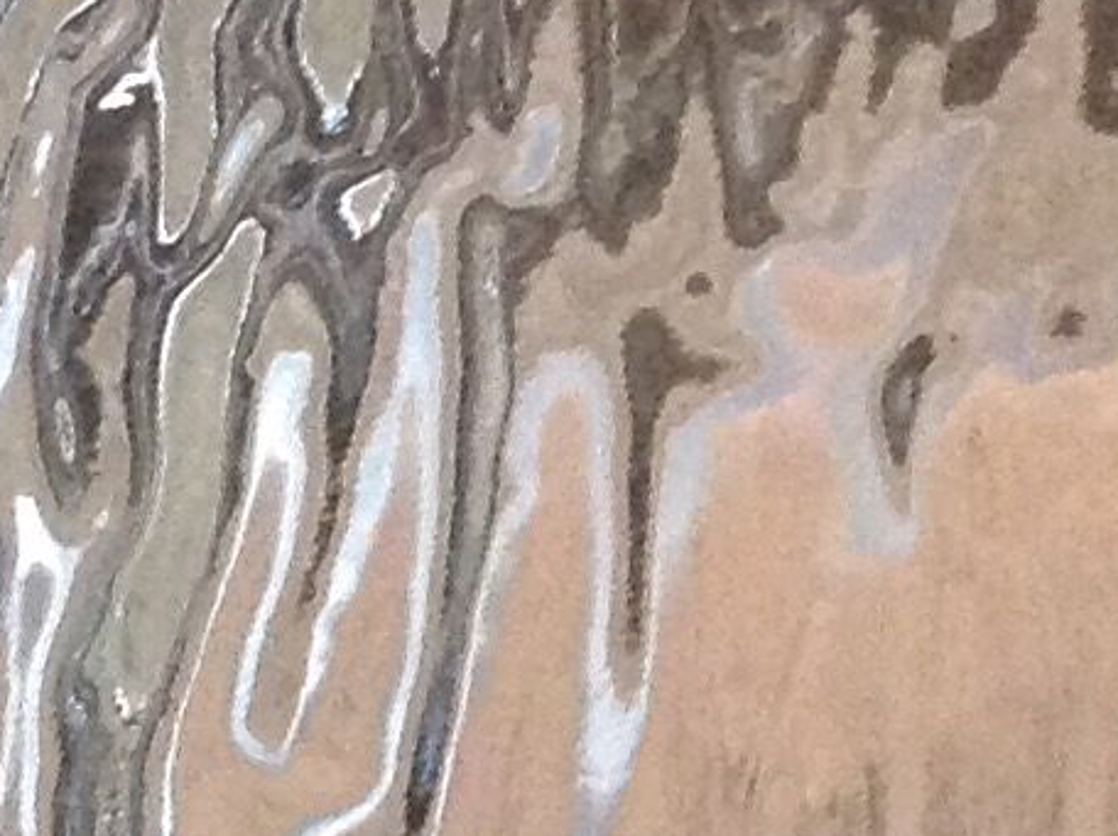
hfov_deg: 9.9
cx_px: 1150
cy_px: 1280
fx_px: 6420
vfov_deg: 7.3
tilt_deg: -69.7
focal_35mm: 199
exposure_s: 1/17
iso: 400
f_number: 2.4
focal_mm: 4.28
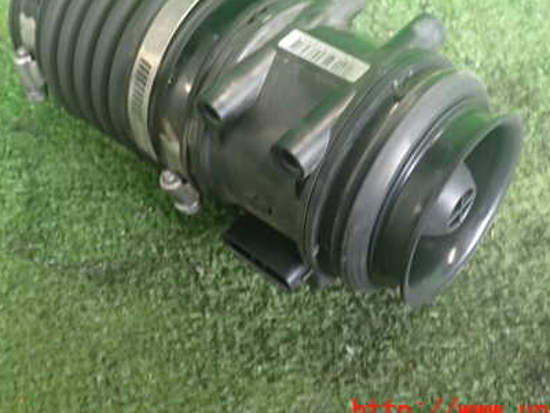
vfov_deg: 31.8
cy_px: 120
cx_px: 250
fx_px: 715
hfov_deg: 42.0
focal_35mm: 45
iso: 400
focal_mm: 5.4
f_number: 2.3
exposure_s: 1/30
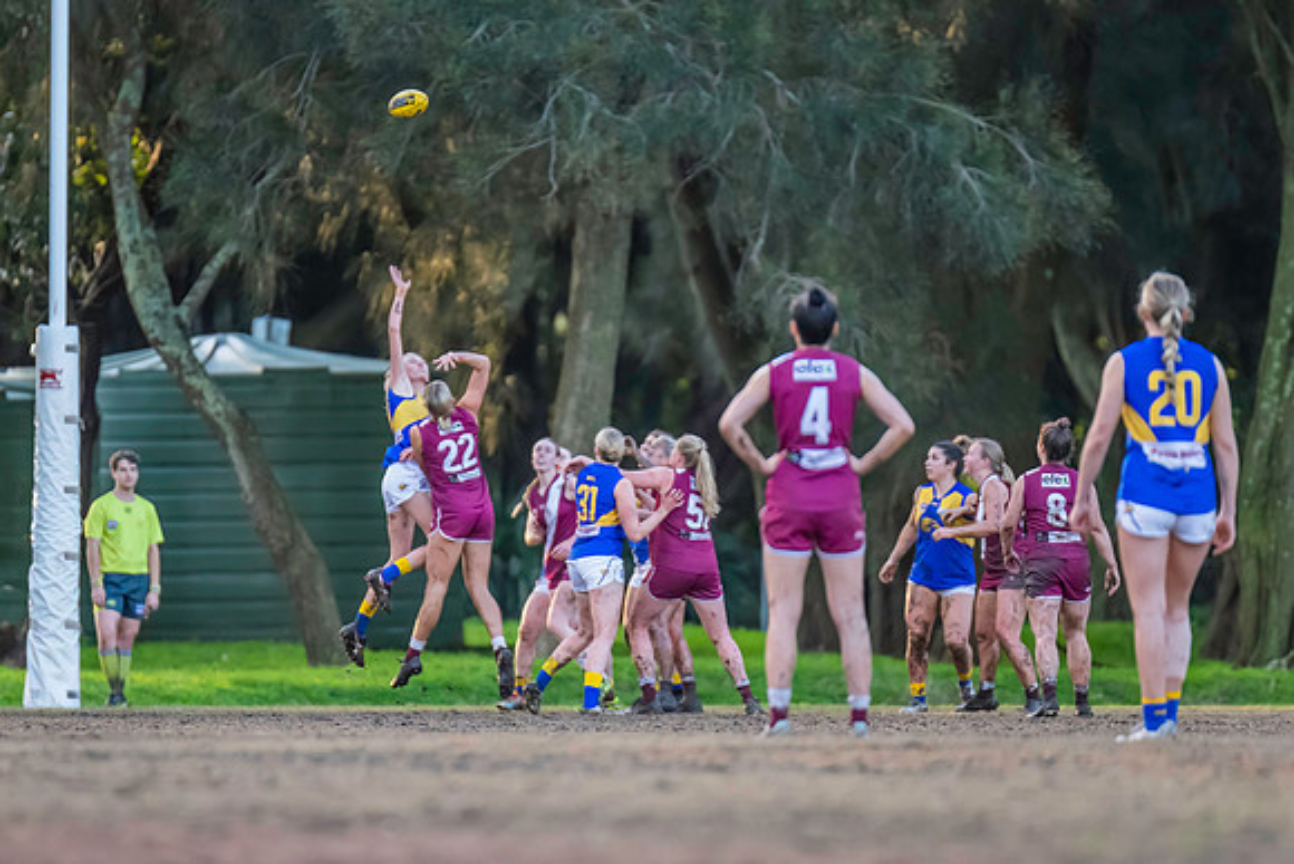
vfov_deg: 2.8
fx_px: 17648
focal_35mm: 491
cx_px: 535
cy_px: 428
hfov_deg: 4.2
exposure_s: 1/1250
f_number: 2.8
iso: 3200
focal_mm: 300
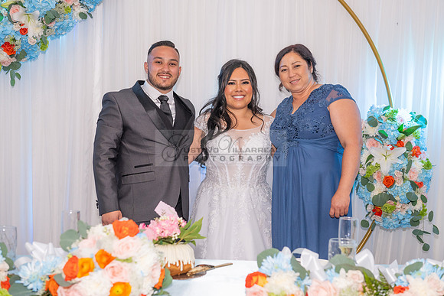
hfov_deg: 39.6
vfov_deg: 27.0
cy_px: 148
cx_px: 222
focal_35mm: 50
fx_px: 617
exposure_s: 1/200
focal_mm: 50
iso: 1000
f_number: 4.5
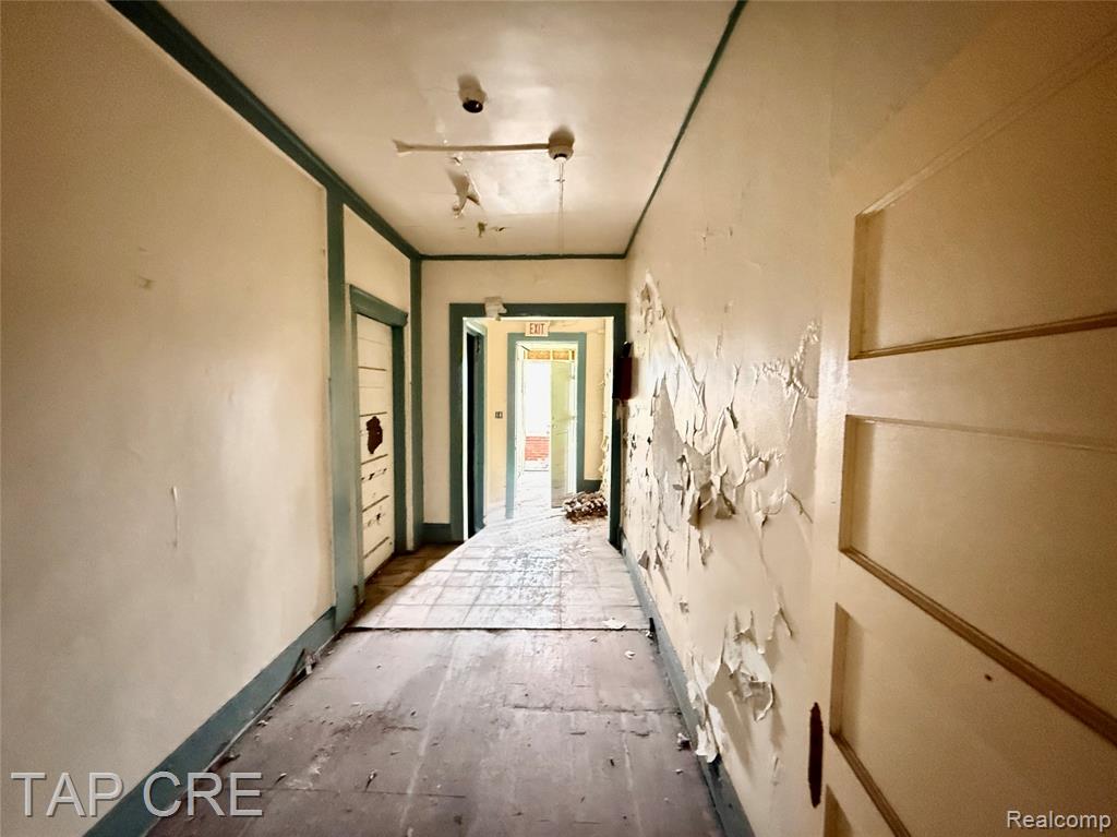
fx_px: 452
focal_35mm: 14
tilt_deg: -4.9
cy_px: 418
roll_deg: -0.9
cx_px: 558
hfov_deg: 102.1
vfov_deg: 85.6
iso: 2000
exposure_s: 1/30
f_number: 2.2
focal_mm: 2.22
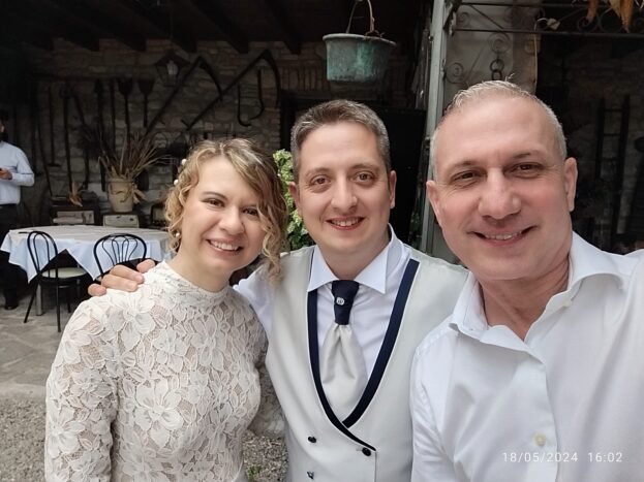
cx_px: 322
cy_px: 241
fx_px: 446
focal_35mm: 24
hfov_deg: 71.6
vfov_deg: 56.8
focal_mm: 3.26
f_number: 2.4
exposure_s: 1/430
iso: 50
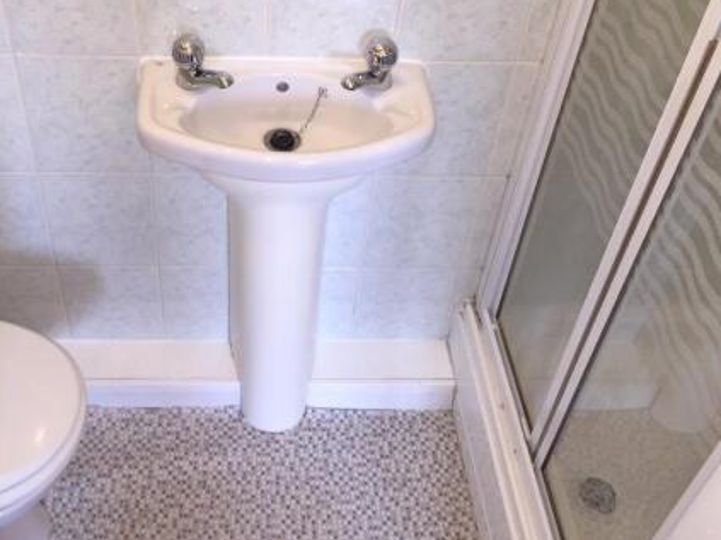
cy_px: 173
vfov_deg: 35.5
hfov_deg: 46.5
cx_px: 277
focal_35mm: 40
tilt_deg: -42.6
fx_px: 833
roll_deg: -1.3
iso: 64
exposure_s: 1/33
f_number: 2.2
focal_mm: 4.15
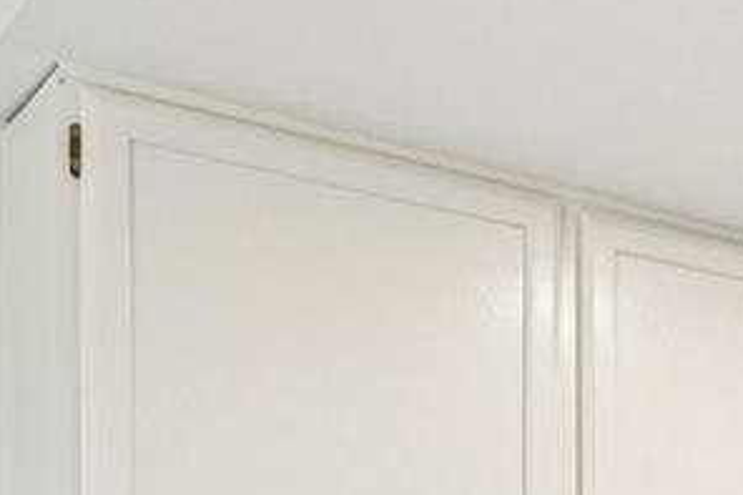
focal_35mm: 81
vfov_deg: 15.3
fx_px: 1671
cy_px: 781
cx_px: 1360
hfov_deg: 18.9
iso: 800
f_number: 8
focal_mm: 10
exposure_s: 1/13
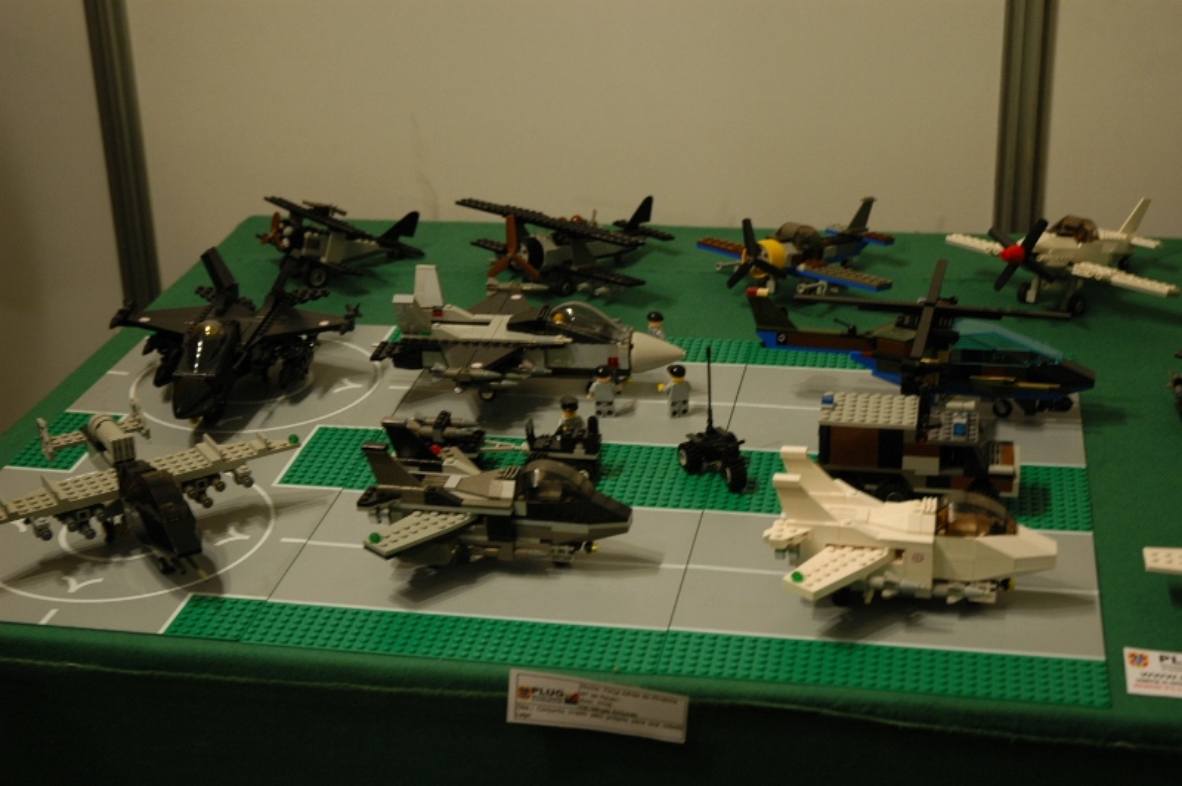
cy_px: 393
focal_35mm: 60
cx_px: 591
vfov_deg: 22.6
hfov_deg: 33.4
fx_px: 1968
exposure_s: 1/20
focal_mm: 40
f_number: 4.5
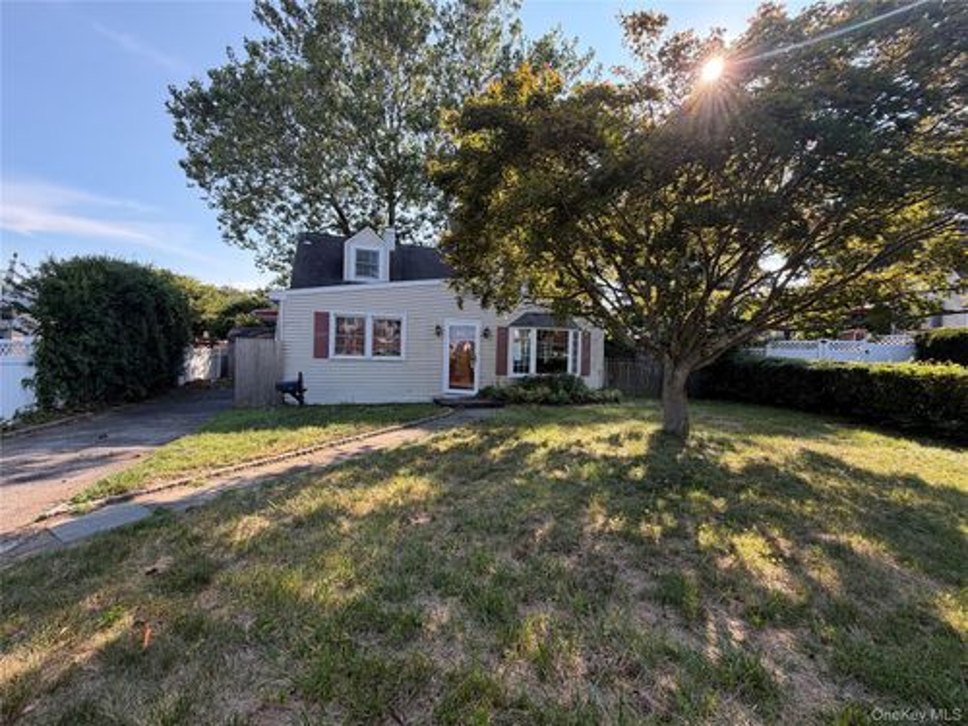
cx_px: 484
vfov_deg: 85.7
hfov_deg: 102.1
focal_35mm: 14
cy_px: 363
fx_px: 391
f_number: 2.2
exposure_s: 1/300
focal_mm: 2.22
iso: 50
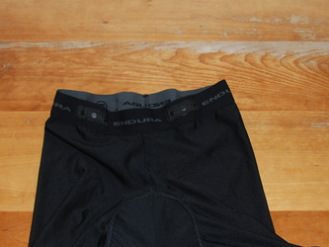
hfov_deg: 31.7
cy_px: 178
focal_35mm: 61
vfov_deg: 23.8
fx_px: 580
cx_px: 172
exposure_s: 1/60
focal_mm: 22
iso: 200
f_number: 3.8
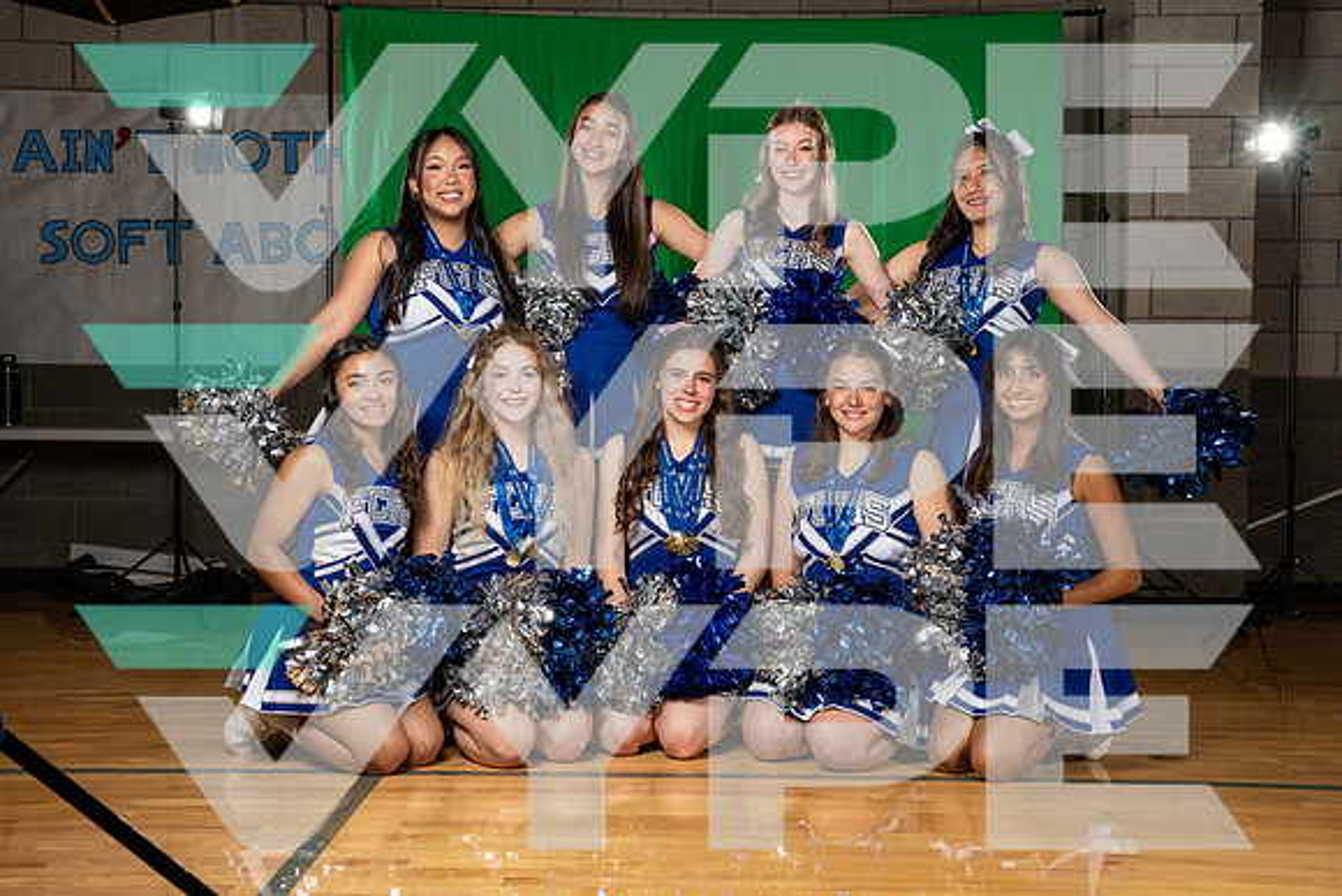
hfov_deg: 44.5
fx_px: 1641
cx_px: 671
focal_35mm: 44
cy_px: 448
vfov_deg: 30.5
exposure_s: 1/200
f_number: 8
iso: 160
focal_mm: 44
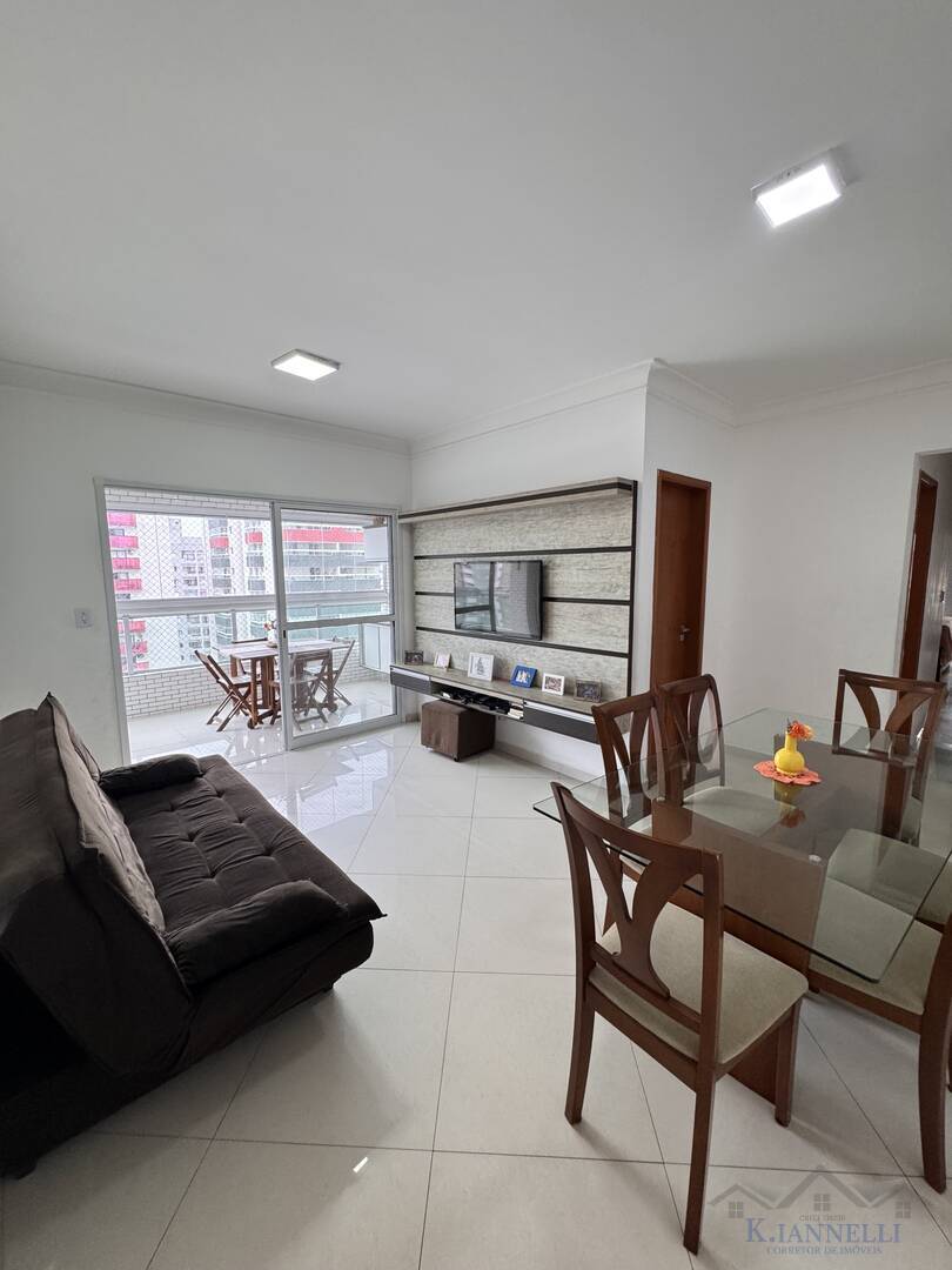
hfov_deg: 85.7
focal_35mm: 14
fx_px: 513
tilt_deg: -7.8
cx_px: 476
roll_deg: -0.1
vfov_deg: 102.1
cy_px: 635
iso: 200
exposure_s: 1/120
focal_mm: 2.22
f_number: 2.2
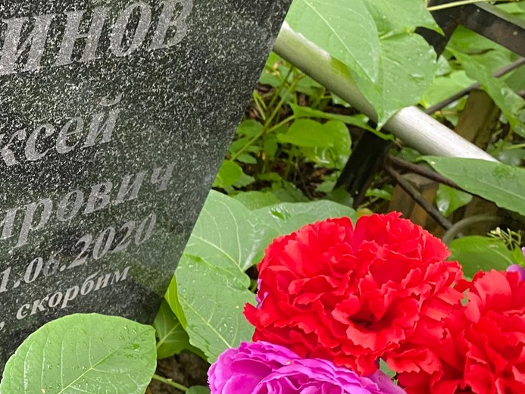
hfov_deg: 32.7
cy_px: 202
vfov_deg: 27.0
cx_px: 2
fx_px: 819
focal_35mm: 54
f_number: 1.8
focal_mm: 4.25
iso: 320
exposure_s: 1/60
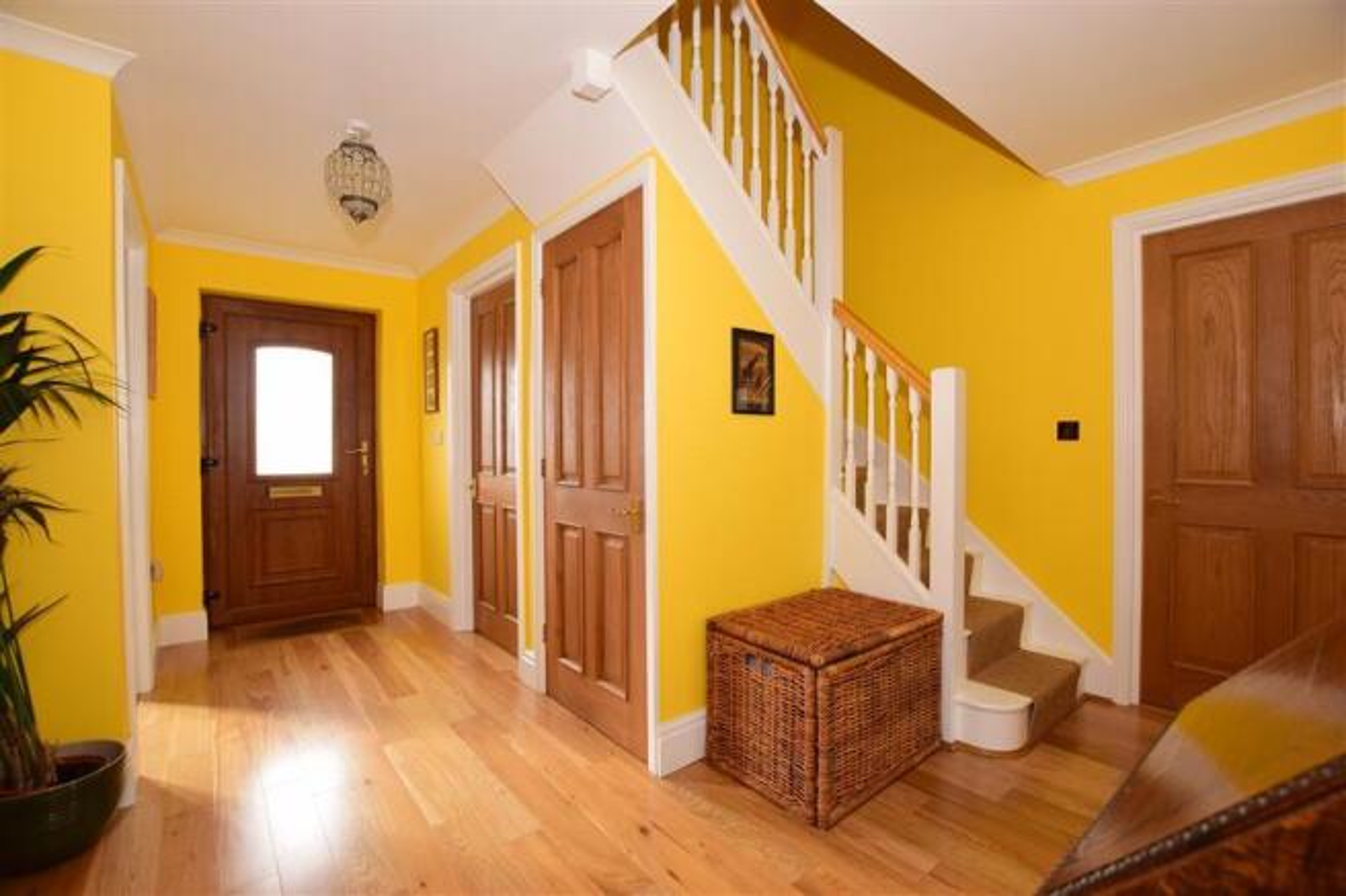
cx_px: 673
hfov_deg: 100.4
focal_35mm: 15
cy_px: 448
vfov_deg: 77.3
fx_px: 561
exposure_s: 1/8
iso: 200
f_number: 5
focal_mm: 10
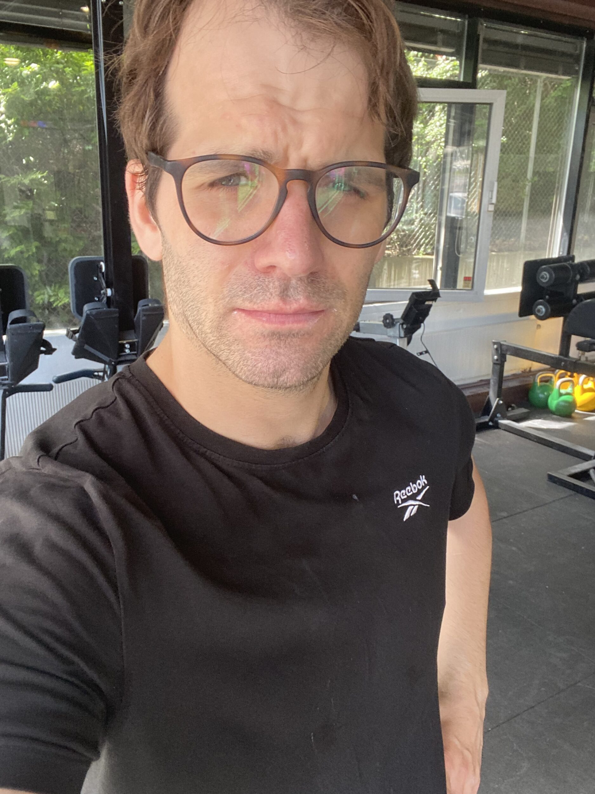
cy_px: 397
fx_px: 688
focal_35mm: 30
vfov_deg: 60.0
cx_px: 298
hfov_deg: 46.8
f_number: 2.2
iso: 80
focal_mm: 2.71
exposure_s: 1/122
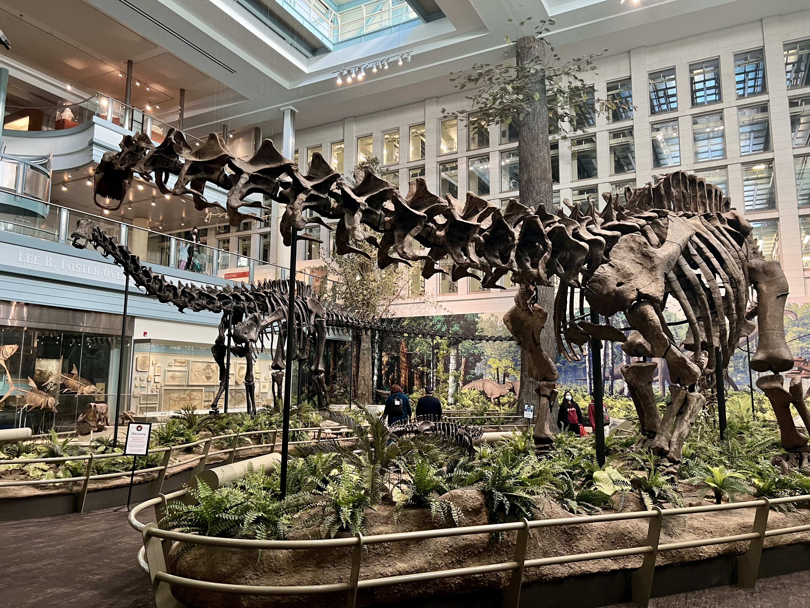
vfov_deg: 53.1
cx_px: 405
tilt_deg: +8.0
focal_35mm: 26
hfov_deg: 67.3
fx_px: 608
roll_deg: -0.5
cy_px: 304
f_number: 1.5
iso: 160
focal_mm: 5.7
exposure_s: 1/60
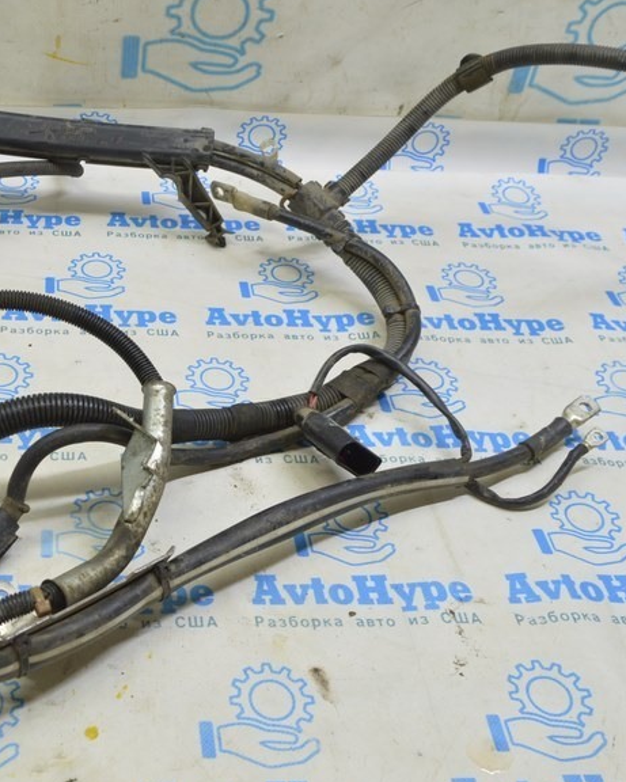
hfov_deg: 32.6
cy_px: 328
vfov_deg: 41.0
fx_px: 1042
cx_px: 129
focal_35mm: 45
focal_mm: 18
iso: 400
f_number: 5.6
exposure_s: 1/20
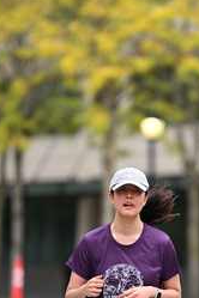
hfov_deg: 3.2
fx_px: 3573
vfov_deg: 4.8
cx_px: 164
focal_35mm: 431
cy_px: 245
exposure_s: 1/1600
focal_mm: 195
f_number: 2.8
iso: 640
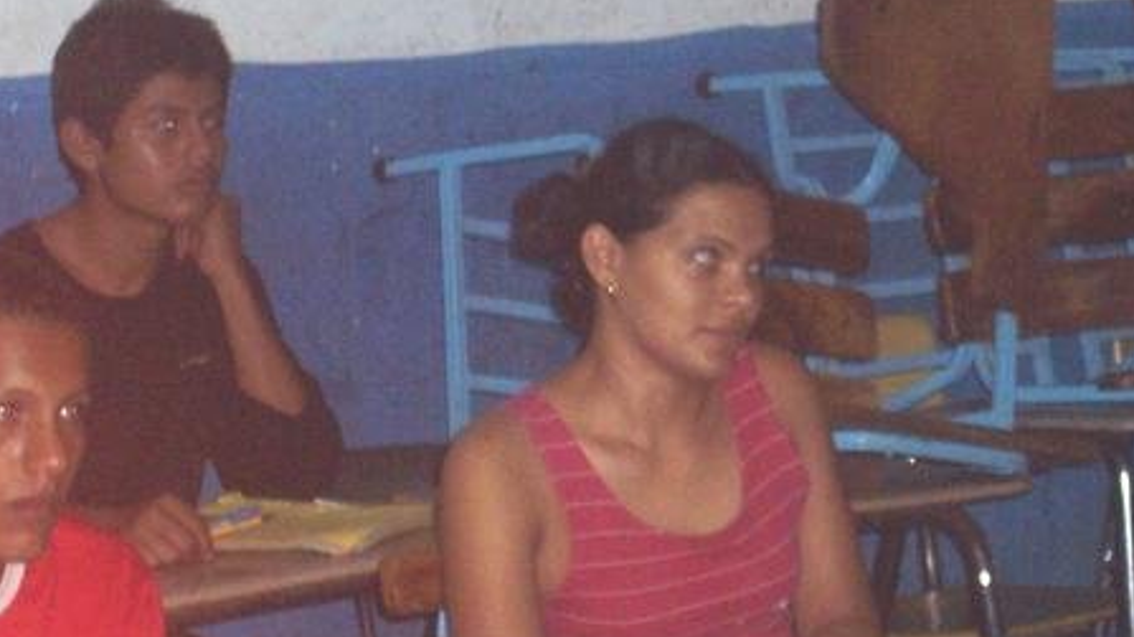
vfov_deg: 7.6
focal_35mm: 160
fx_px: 4809
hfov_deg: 13.4
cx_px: 951
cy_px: 249
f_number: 4.1
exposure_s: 1/90
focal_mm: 13.5
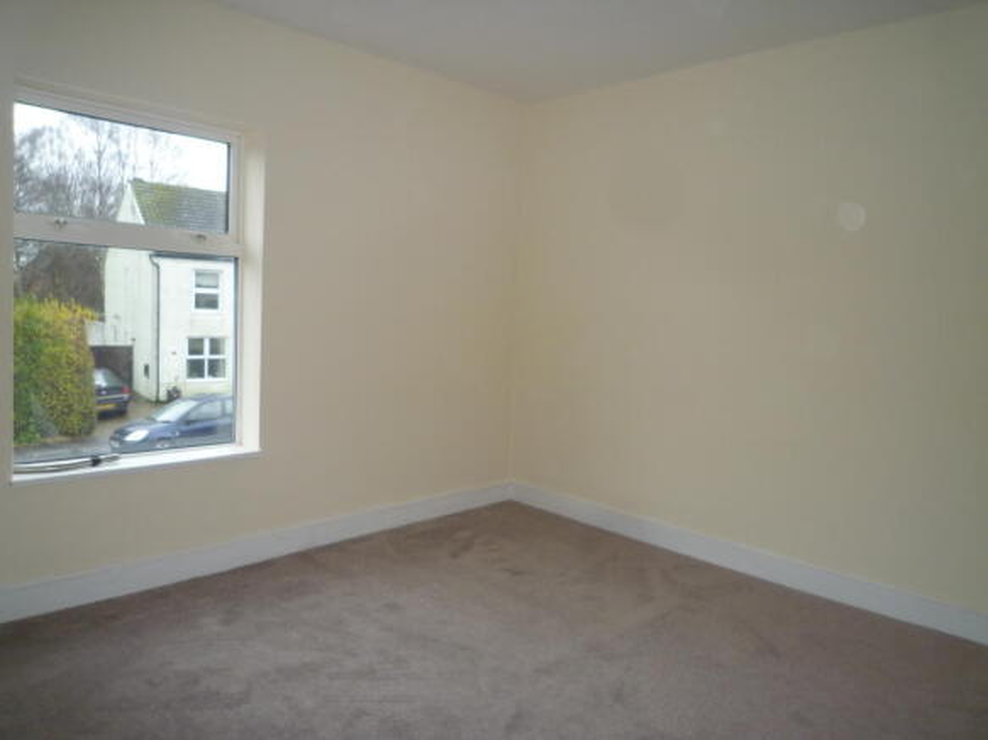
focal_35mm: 25
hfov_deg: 69.4
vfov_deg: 54.9
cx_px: 494
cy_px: 370
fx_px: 713
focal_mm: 4.4
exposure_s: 1/30
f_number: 2.8
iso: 125
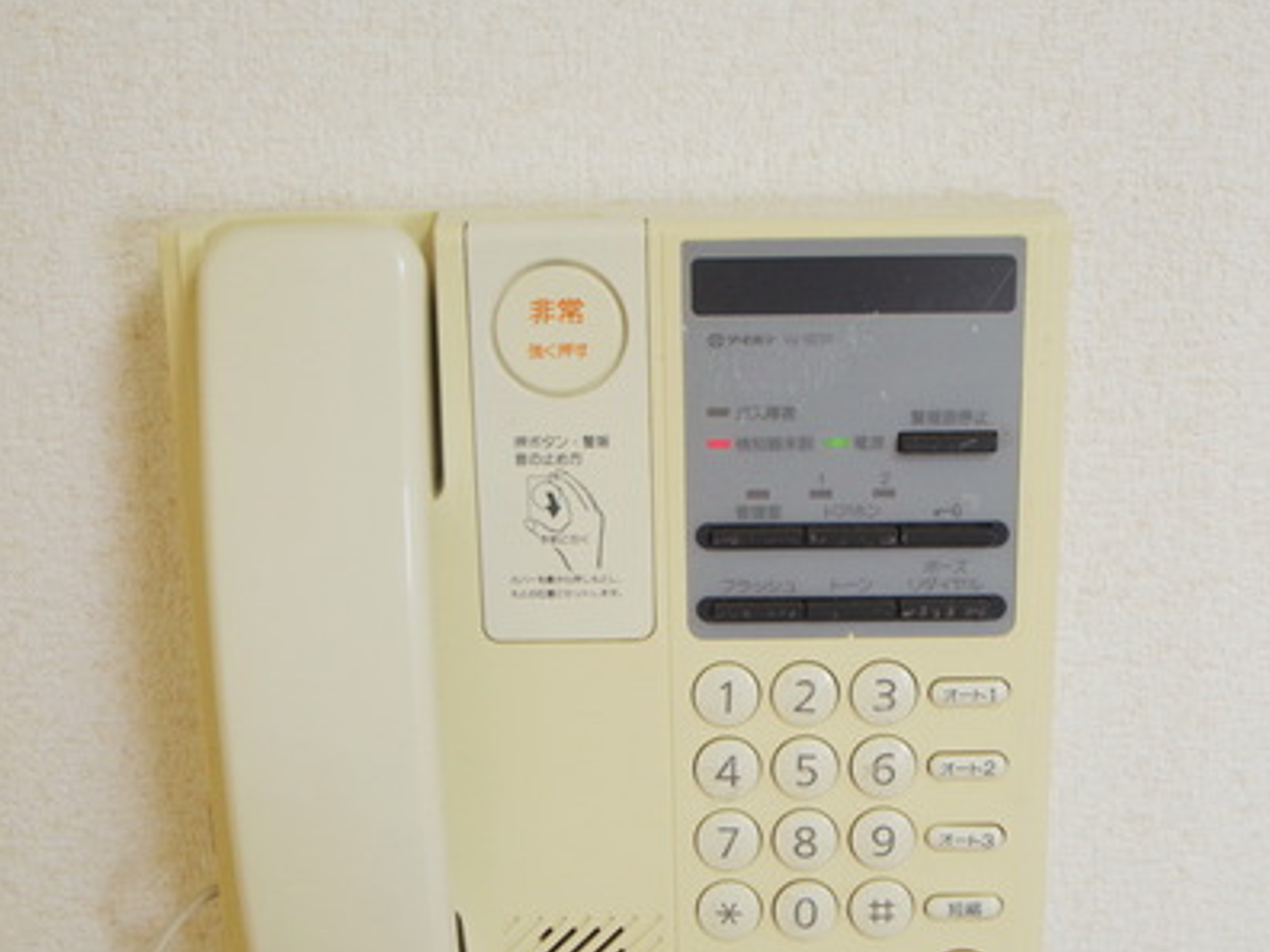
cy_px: 614
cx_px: 654
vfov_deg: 26.0
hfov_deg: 34.3
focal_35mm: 56
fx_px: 2055
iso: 400
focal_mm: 24
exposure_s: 1/50
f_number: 4.5
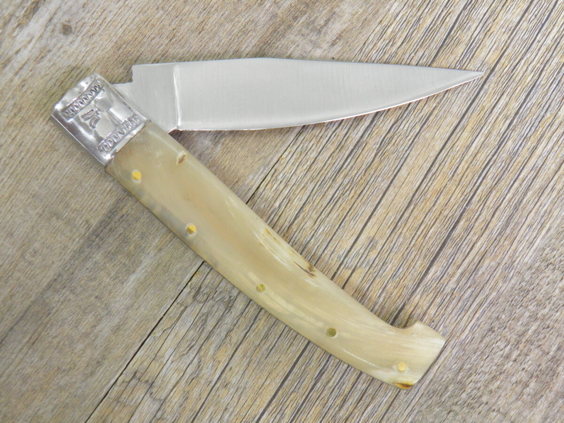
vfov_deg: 20.2
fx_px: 1189
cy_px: 212
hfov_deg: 26.7
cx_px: 282
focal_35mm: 73
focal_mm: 13.2
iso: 200
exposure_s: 1/10
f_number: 3.9
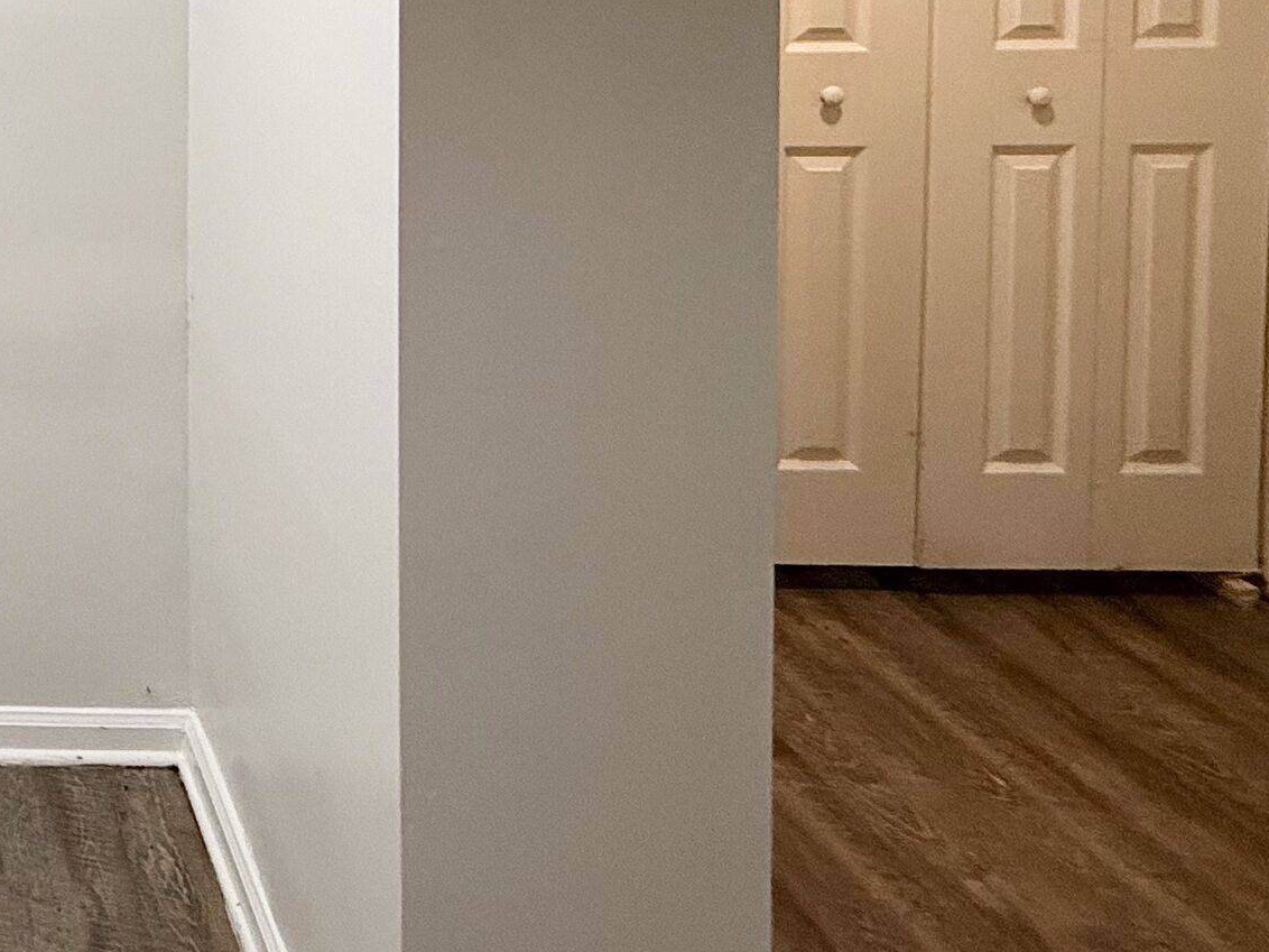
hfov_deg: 37.9
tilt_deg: -3.2
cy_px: -132
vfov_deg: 32.5
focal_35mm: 38
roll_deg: +0.4
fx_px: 1393
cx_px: -222
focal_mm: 2.22
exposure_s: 1/120
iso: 200
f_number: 2.2
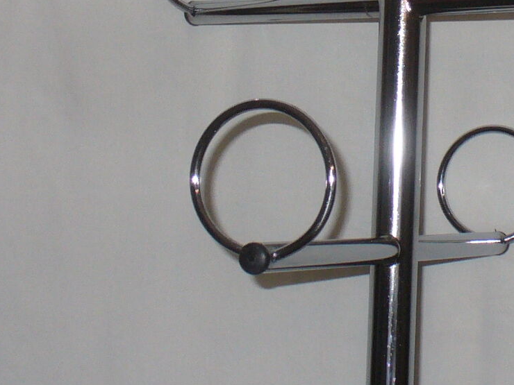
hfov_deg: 15.2
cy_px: -85
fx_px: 1901
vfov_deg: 11.3
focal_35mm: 128
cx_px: 459
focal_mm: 6.1
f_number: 2.8
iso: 100
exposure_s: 1/30
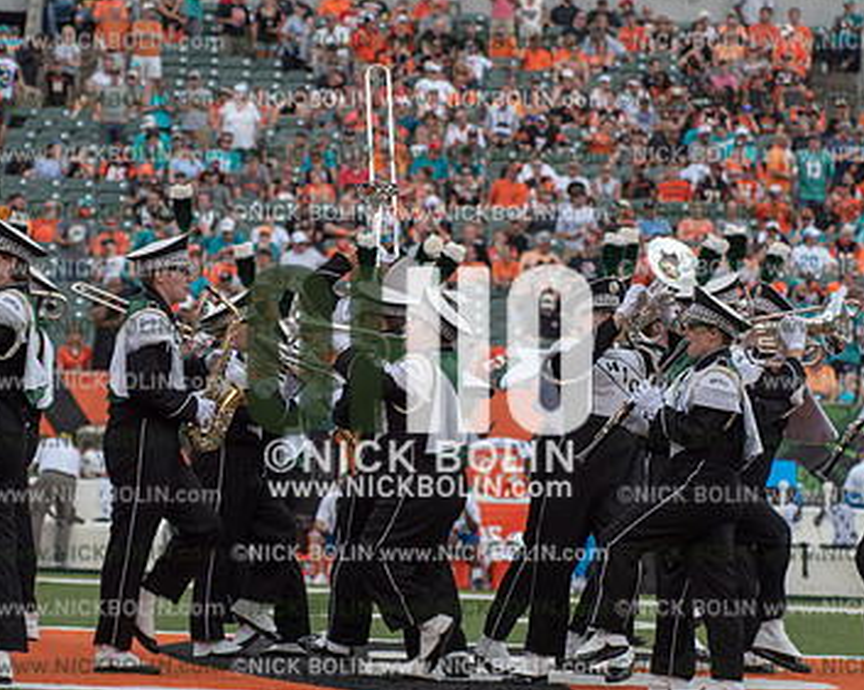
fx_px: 5520
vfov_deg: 7.2
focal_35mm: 216
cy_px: 383
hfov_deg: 8.9
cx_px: 419
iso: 400
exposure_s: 1/1250
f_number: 5.6
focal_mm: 140
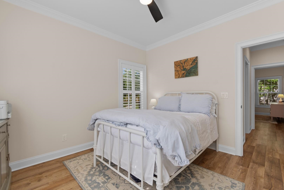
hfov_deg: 100.4
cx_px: 142
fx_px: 118
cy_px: 95
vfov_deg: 77.3
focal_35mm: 15
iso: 100
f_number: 4.5
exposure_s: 1/10
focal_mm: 10
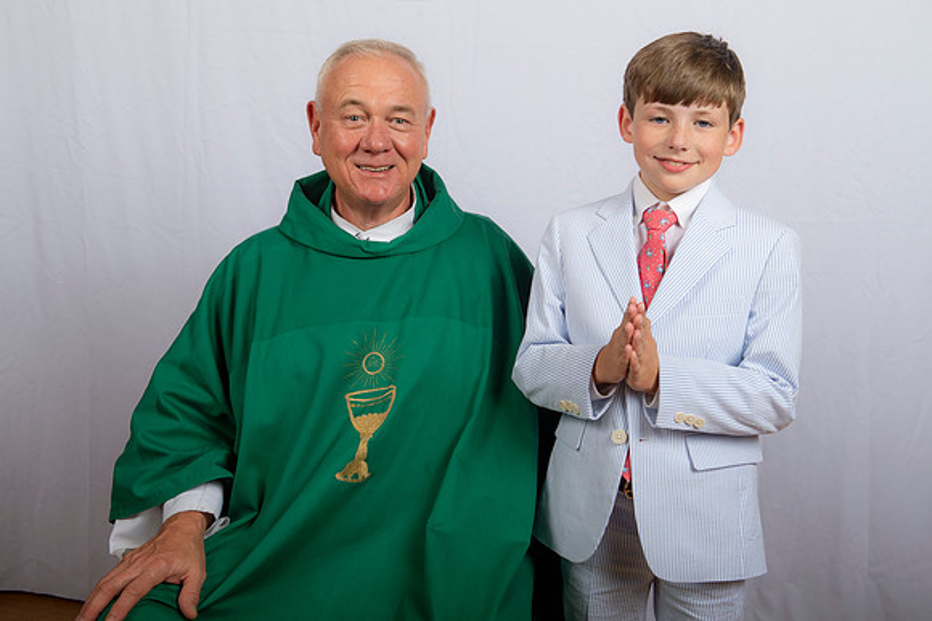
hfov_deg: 41.1
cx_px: 466
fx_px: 1242
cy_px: 310
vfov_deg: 28.0
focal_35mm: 48
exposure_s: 1/200
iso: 320
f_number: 8
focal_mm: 48
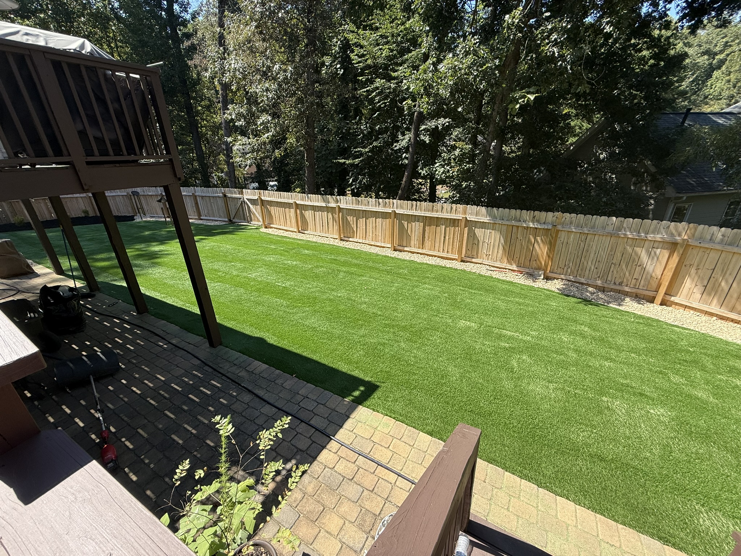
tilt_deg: -21.7
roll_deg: +2.2
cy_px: 278
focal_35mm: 14
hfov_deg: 102.1
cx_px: 370
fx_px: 300
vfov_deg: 85.7
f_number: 2.2
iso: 50
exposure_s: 1/717
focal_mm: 2.22
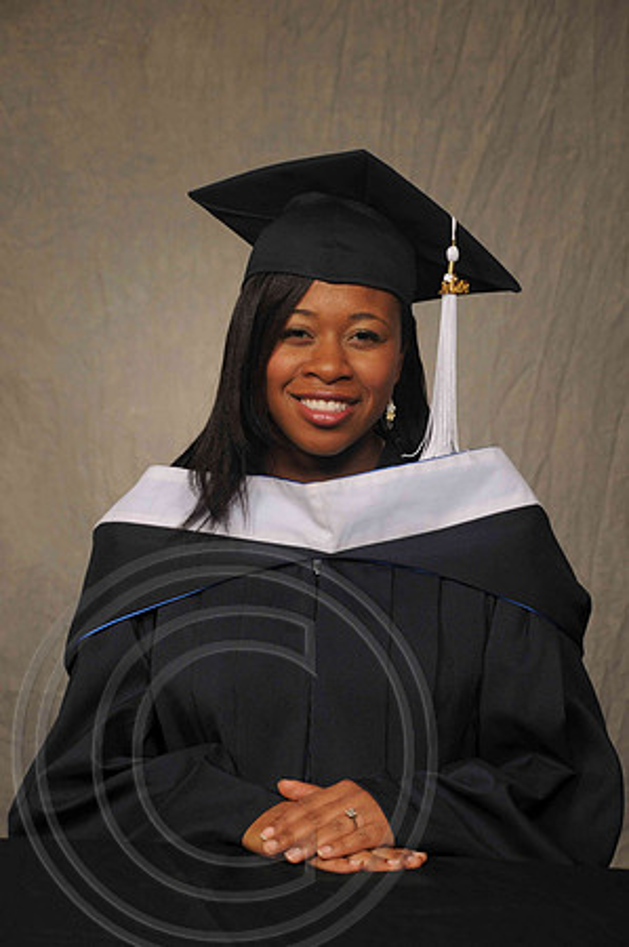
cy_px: 474
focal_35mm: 105
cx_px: 314
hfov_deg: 13.0
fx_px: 2758
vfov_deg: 19.5
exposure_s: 1/125
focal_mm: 70
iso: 200
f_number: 5.6
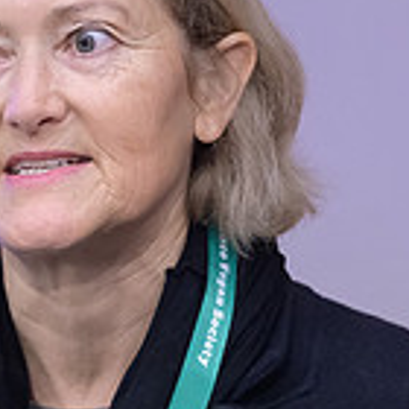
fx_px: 13154
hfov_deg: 1.8
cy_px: 333
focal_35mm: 984
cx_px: 76
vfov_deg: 1.8
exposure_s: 1/400
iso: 5000
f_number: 4
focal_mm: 280
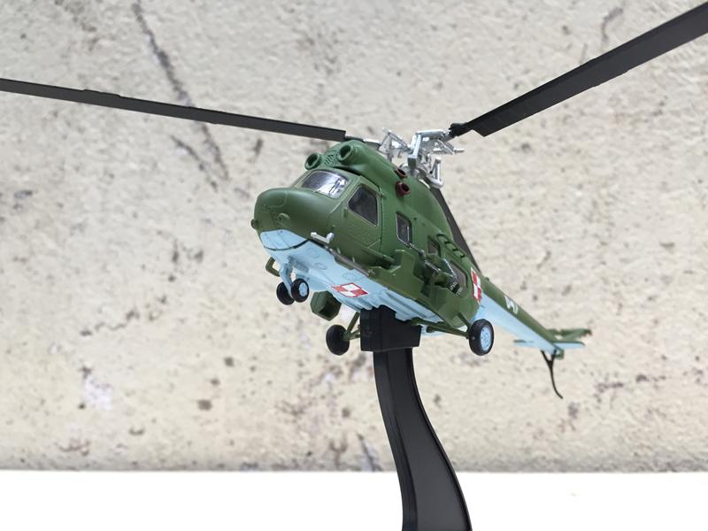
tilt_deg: +8.4
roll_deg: -1.6
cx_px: 354
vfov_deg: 48.2
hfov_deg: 61.7
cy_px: 266
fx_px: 593
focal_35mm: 29
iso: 64
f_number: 2.2
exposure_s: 1/33
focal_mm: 4.15
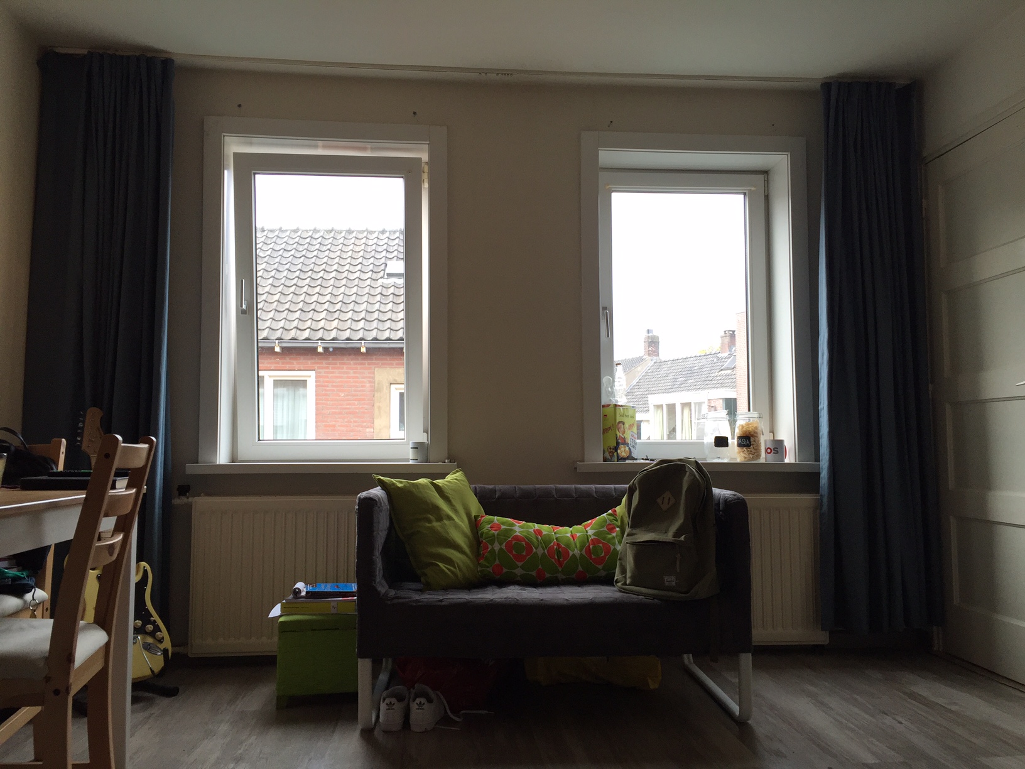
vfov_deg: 48.2
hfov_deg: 61.7
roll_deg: -0.5
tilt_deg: +4.3
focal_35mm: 29
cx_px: 512
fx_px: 859
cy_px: 384
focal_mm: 4.15
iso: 50
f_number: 2.2
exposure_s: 1/100
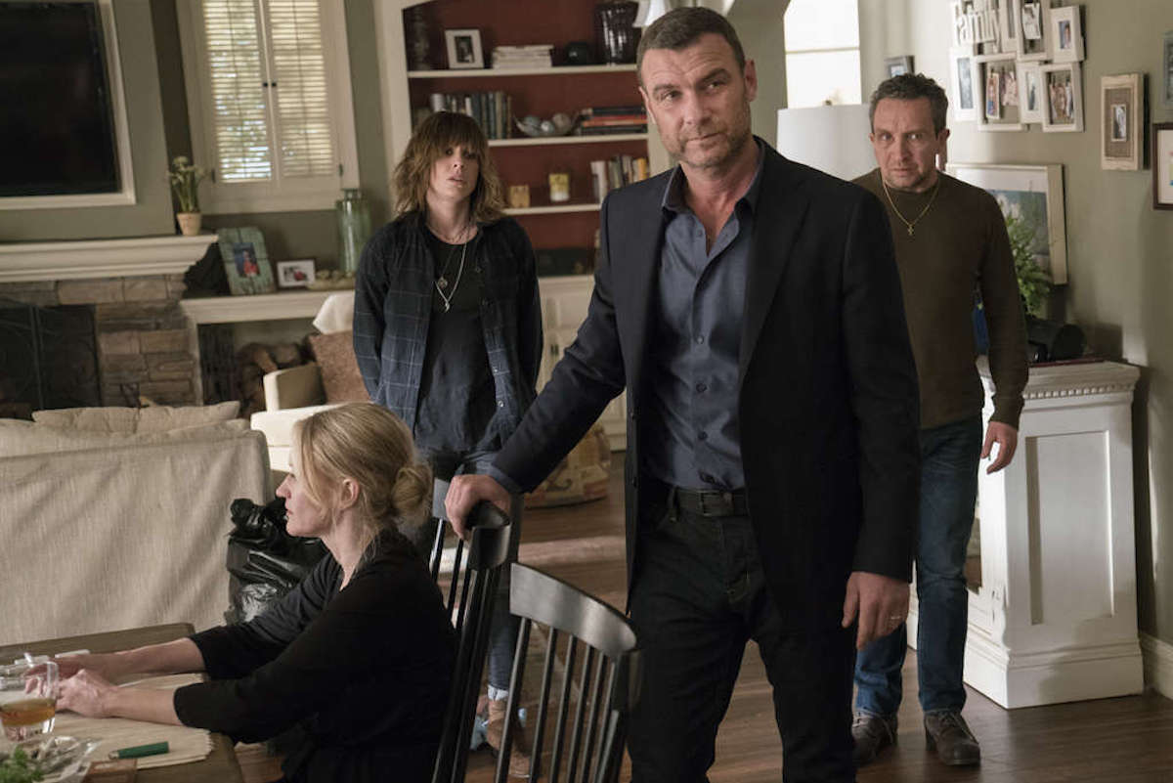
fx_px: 1727
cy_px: 392
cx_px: 586
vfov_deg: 25.5
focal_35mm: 53
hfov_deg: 37.5
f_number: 4
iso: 6400
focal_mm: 53
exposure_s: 1/125
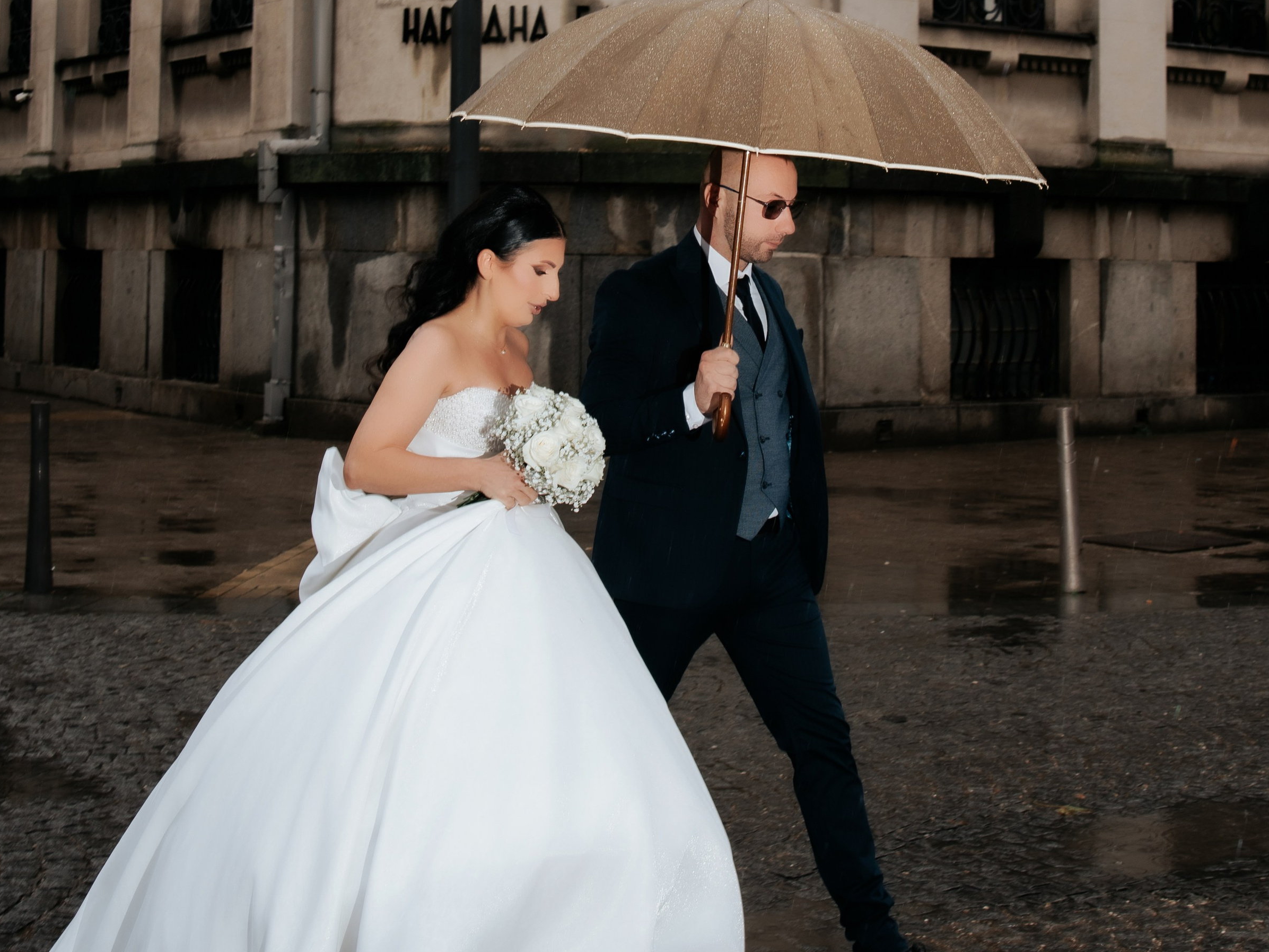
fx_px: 1980
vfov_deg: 26.8
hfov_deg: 35.5
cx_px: 606
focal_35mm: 54
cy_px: 266
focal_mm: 35
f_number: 7.1
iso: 200
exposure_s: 1/160
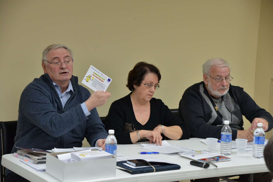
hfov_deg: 24.8
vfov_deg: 16.7
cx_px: 136
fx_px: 622
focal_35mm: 82
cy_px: 91
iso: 2000
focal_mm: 82
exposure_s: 1/160
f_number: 5.6
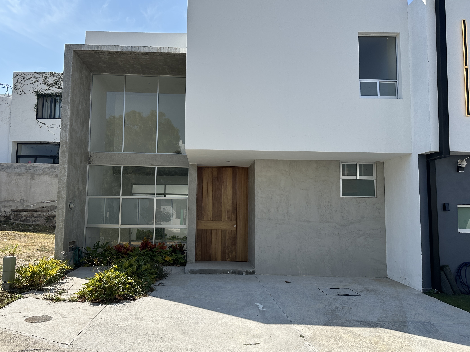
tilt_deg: +5.6
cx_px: 210
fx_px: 394
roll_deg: -1.1
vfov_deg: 48.2
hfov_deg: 61.5
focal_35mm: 29
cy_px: 175
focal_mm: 6.86
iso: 80
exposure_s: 1/4762
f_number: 1.78
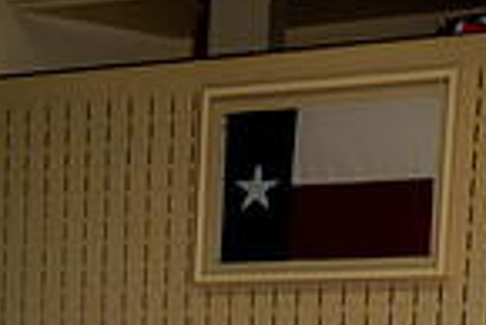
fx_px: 1554
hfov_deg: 17.8
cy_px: 730
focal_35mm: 115
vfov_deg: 10.6
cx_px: 215
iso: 400
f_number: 5.6
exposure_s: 1/250
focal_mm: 37
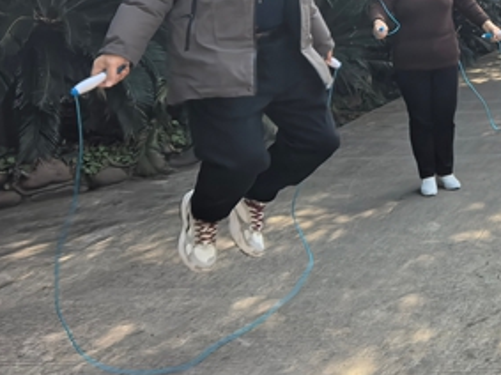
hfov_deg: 32.8
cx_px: 536
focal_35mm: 52
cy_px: -19
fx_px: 752
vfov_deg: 26.2
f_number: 2.2
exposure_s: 1/278
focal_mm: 1.95
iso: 50
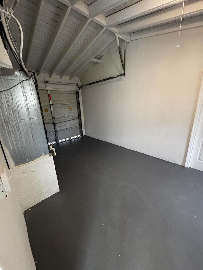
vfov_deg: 102.1
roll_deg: +2.2
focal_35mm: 14
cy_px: 135
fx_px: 109
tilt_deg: -15.4
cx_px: 102
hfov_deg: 85.7
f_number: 2.2
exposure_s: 1/60
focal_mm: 2.22
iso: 400
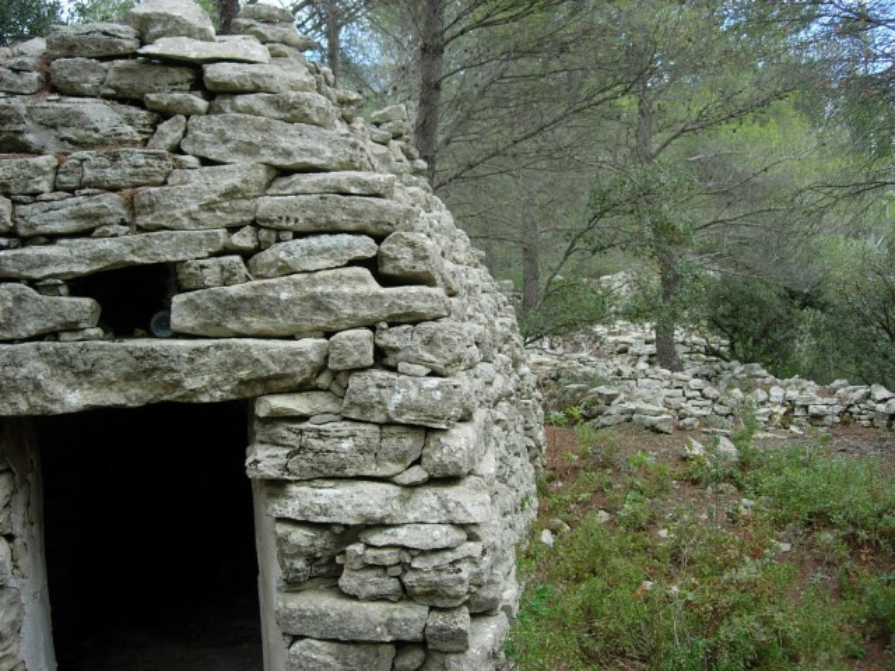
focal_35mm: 38
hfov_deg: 49.0
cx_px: 448
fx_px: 982
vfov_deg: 37.7
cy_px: 336
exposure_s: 1/171
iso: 64
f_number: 2.8
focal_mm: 7.8
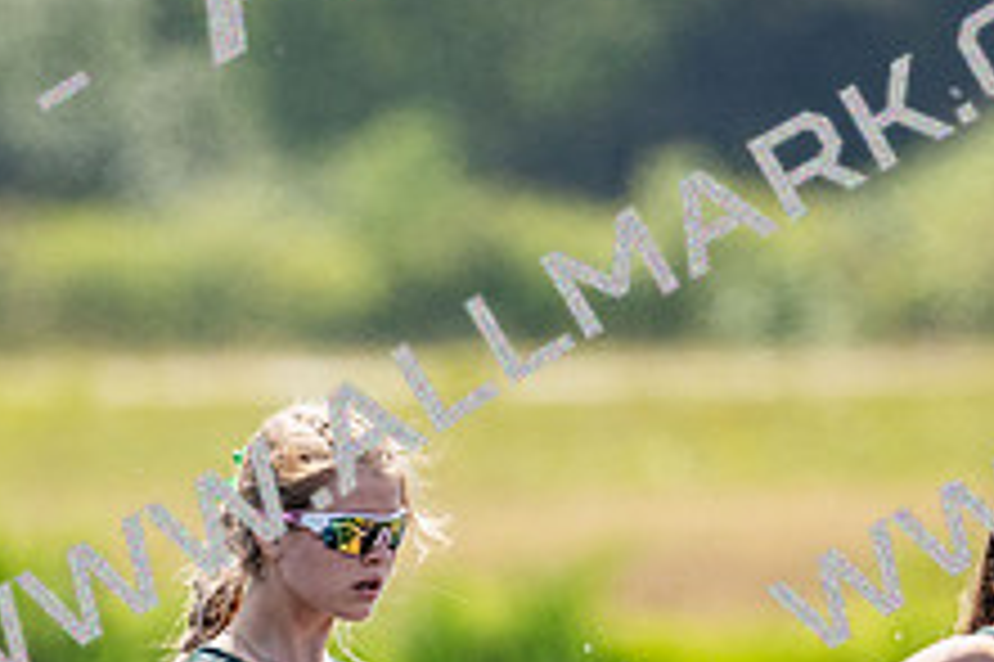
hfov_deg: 1.3
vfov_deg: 0.9
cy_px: 725
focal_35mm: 1578
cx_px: 441
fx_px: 43537
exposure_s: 1/2500
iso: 250
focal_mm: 400
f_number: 4.5
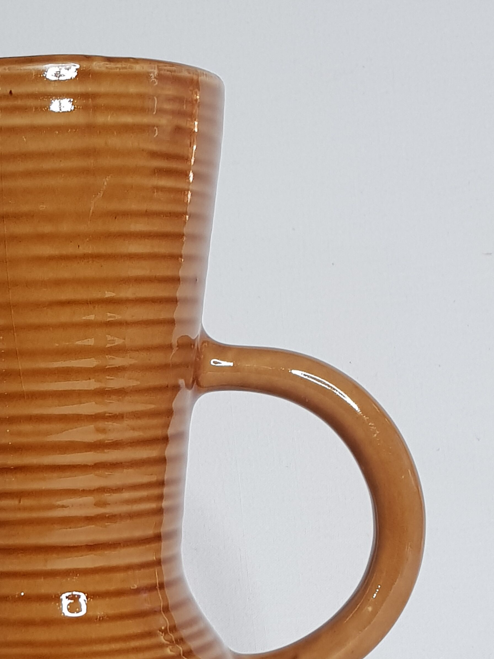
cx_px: 77
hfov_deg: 31.7
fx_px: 837
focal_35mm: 44
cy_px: 533
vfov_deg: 41.0
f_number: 1.7
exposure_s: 1/50
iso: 64
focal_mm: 4.2
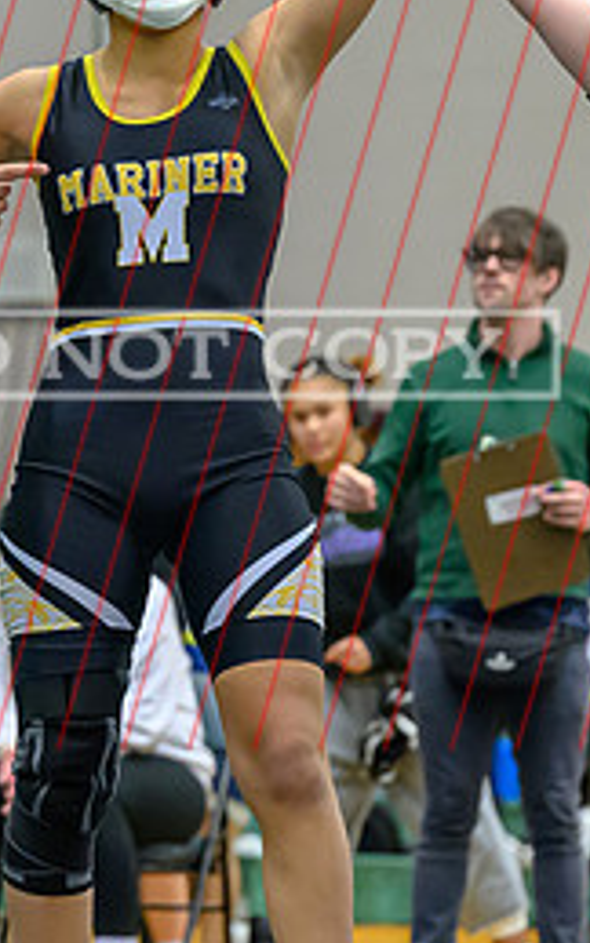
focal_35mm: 249
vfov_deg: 8.4
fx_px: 6402
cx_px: 113
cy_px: 296
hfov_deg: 5.3
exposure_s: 1/640
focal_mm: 79
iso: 5000
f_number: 2.8
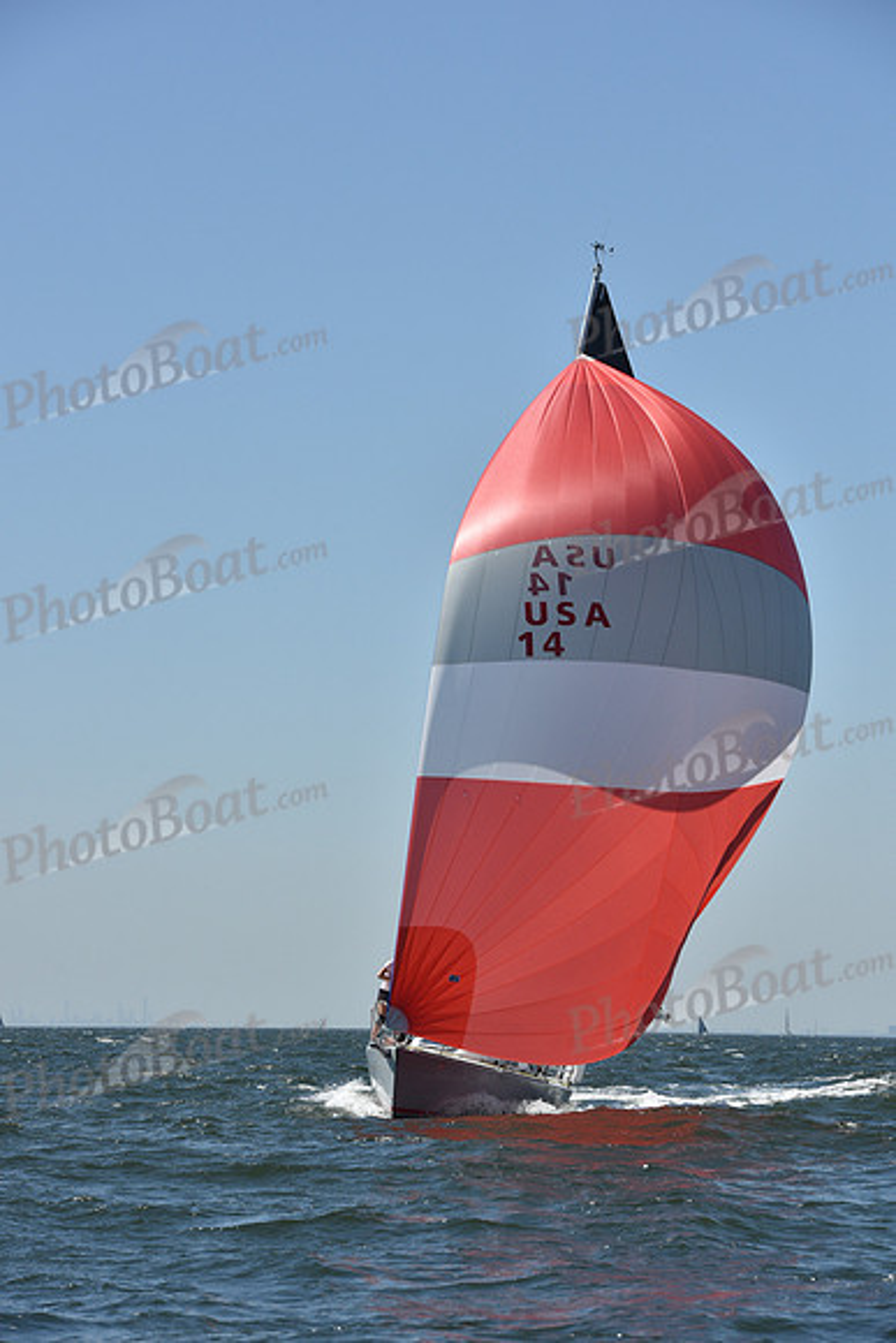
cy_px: 672
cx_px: 448
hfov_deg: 11.2
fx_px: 4552
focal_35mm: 122
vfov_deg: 16.8
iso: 250
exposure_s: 1/1250
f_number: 8
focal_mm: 122
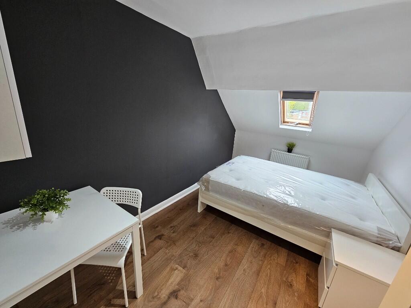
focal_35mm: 13
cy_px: 154
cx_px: 206
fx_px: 154
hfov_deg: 106.2
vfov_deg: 89.9
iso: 160
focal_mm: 2.2
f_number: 2.2
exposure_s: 1/50
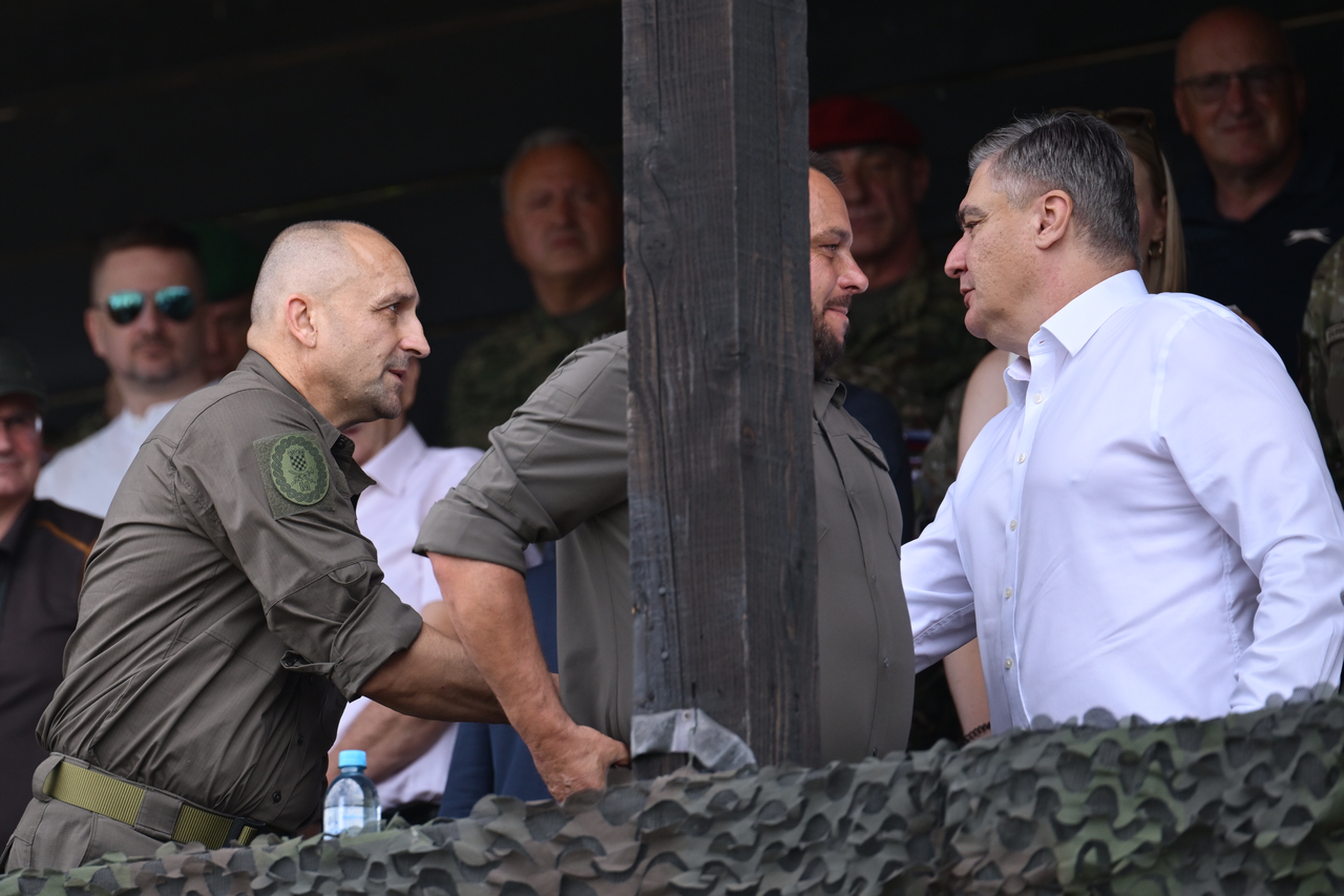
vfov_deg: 6.9
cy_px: 448
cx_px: 672
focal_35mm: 200
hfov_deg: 10.3
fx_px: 7465
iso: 500
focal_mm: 200
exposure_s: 1/2000
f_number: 2.8
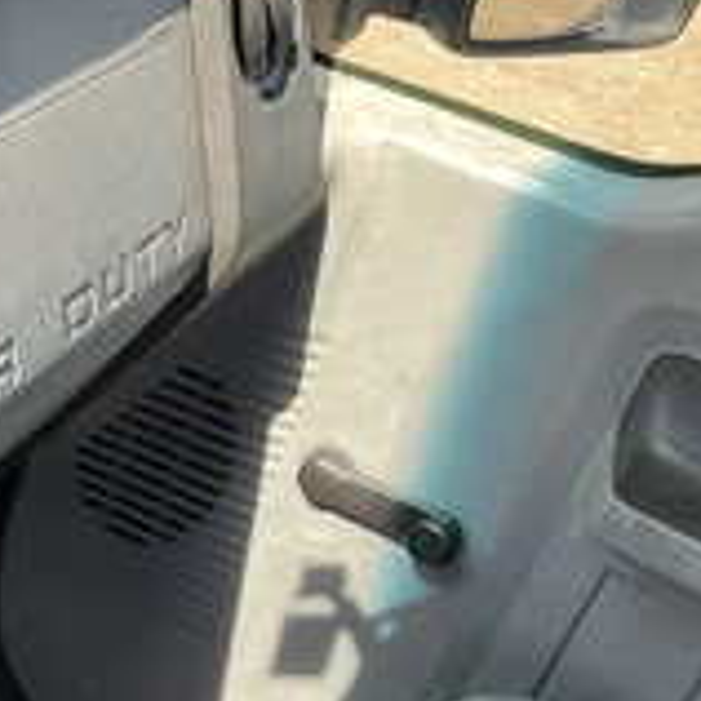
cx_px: -106
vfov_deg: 26.0
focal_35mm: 65
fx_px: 1489
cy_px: 563
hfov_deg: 24.4
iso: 25
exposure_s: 1/122
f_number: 1.8
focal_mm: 3
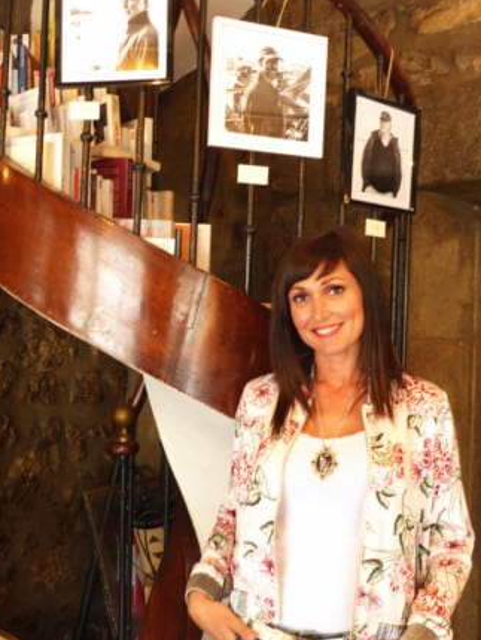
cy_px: 335
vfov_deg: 43.8
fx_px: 796
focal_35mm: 43
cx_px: 240
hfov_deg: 33.6
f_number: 2.8
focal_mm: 6.6
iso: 200
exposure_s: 1/6
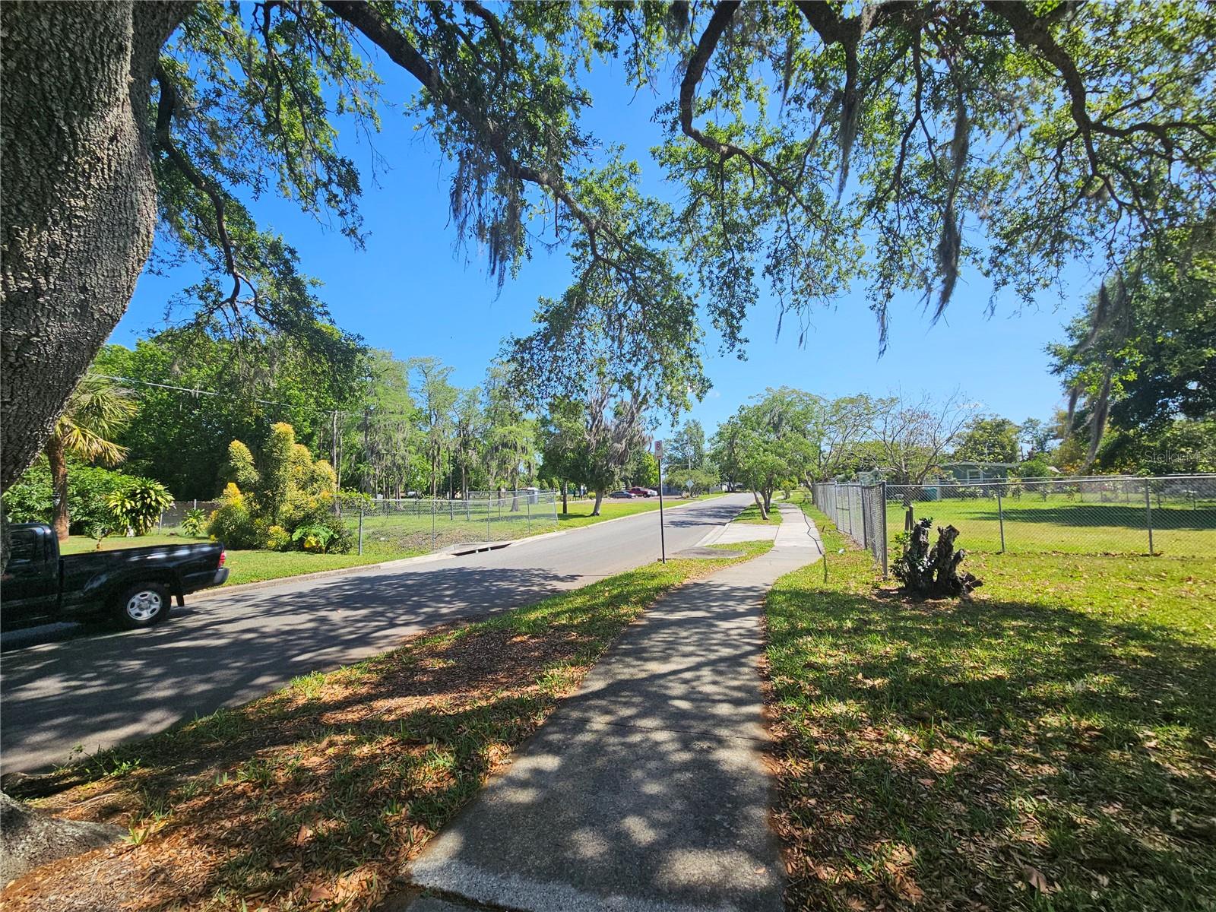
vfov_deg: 89.9
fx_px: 457
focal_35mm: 13
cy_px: 456
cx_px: 608
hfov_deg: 106.2
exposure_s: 1/1422
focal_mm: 2.2
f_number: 2.2
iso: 50
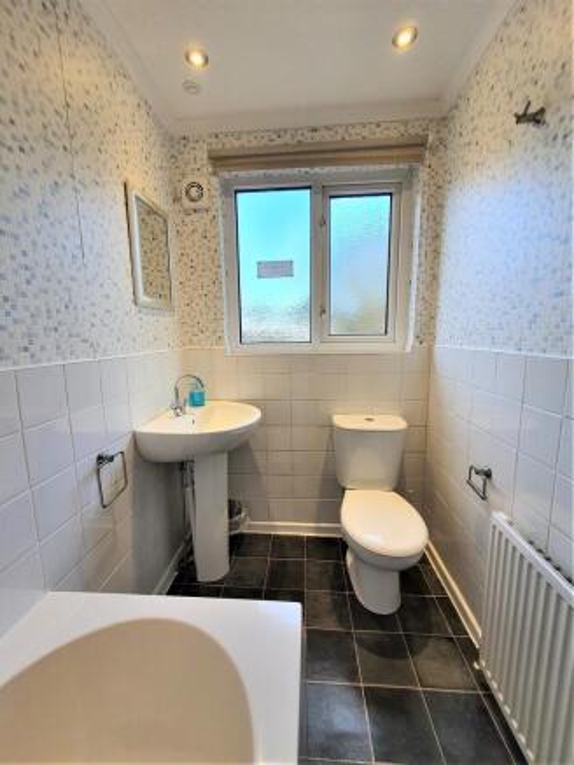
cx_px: 287
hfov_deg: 89.9
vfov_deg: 106.2
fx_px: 287
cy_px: 382
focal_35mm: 13
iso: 50
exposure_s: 1/50
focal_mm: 1.8
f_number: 2.2
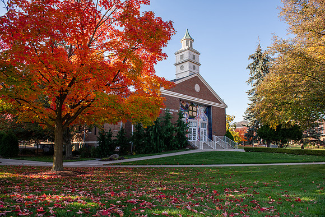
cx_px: 162
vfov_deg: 53.2
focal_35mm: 24
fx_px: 217
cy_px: 108
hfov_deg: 73.7
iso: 250
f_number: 5
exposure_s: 1/320
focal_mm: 24
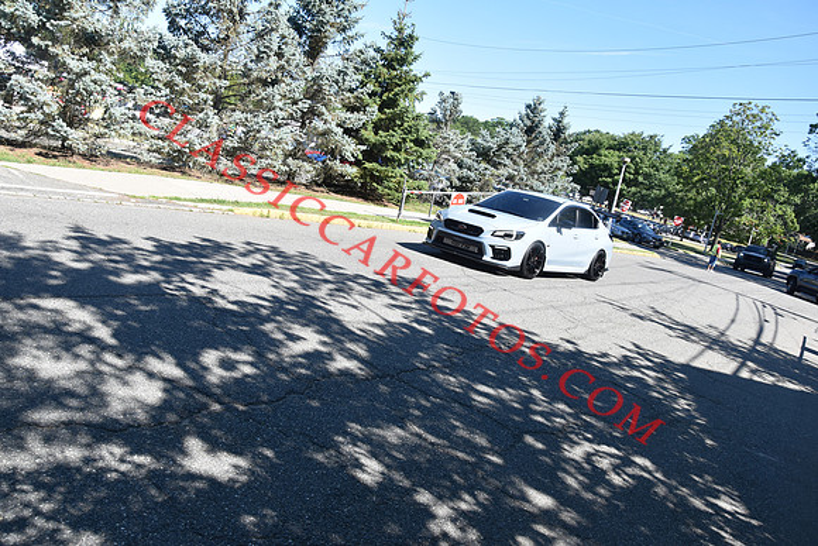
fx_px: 614
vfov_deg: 48.0
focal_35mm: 27
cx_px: 409
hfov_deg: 67.4
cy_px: 273
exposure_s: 1/250
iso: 220
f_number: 8
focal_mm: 18
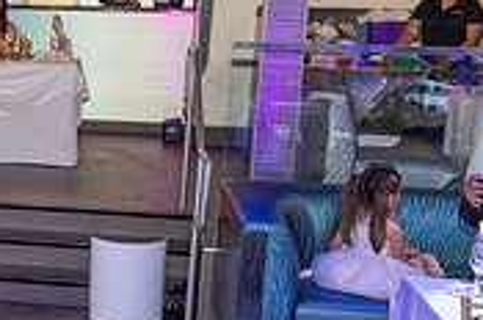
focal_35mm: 103
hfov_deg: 17.6
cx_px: -270
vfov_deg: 13.2
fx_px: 1379
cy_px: 219
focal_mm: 31
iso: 1000
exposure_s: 1/125
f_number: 3.5
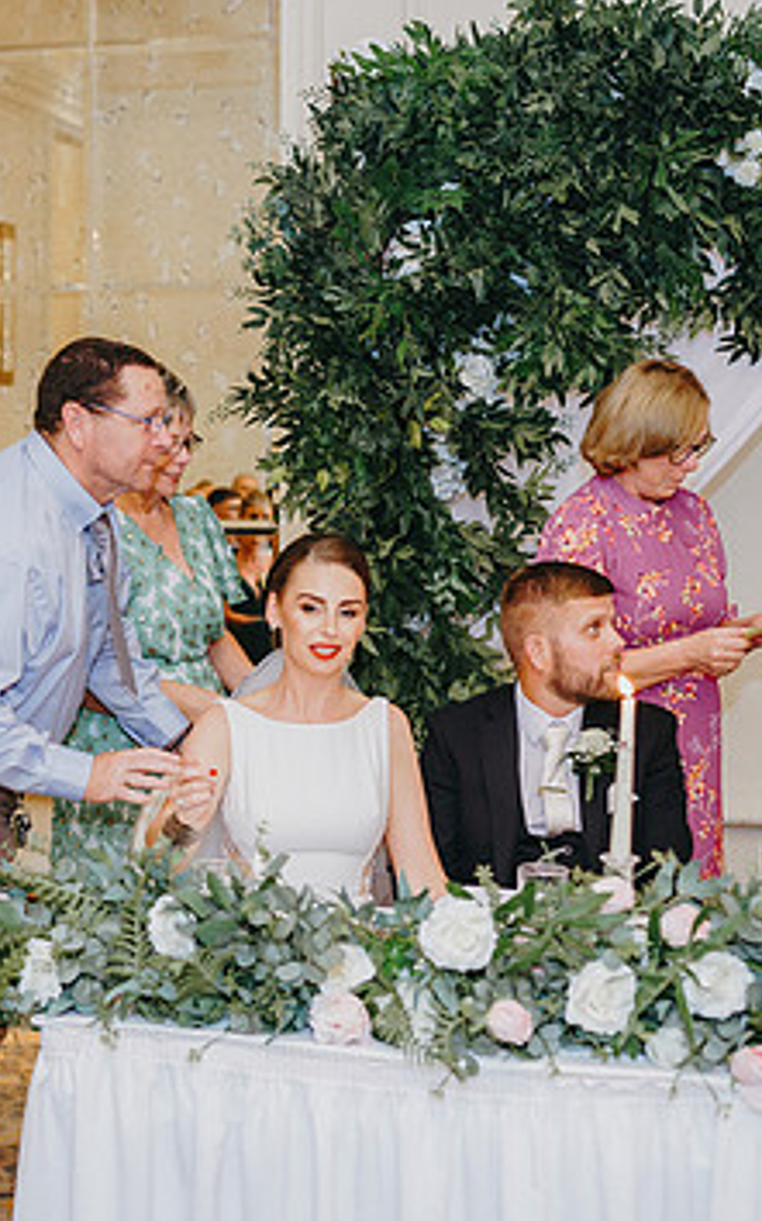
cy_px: 680
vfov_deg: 30.2
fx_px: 2261
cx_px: 242
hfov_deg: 19.1
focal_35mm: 68
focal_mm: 35
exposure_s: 1/200
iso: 1000
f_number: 2.2
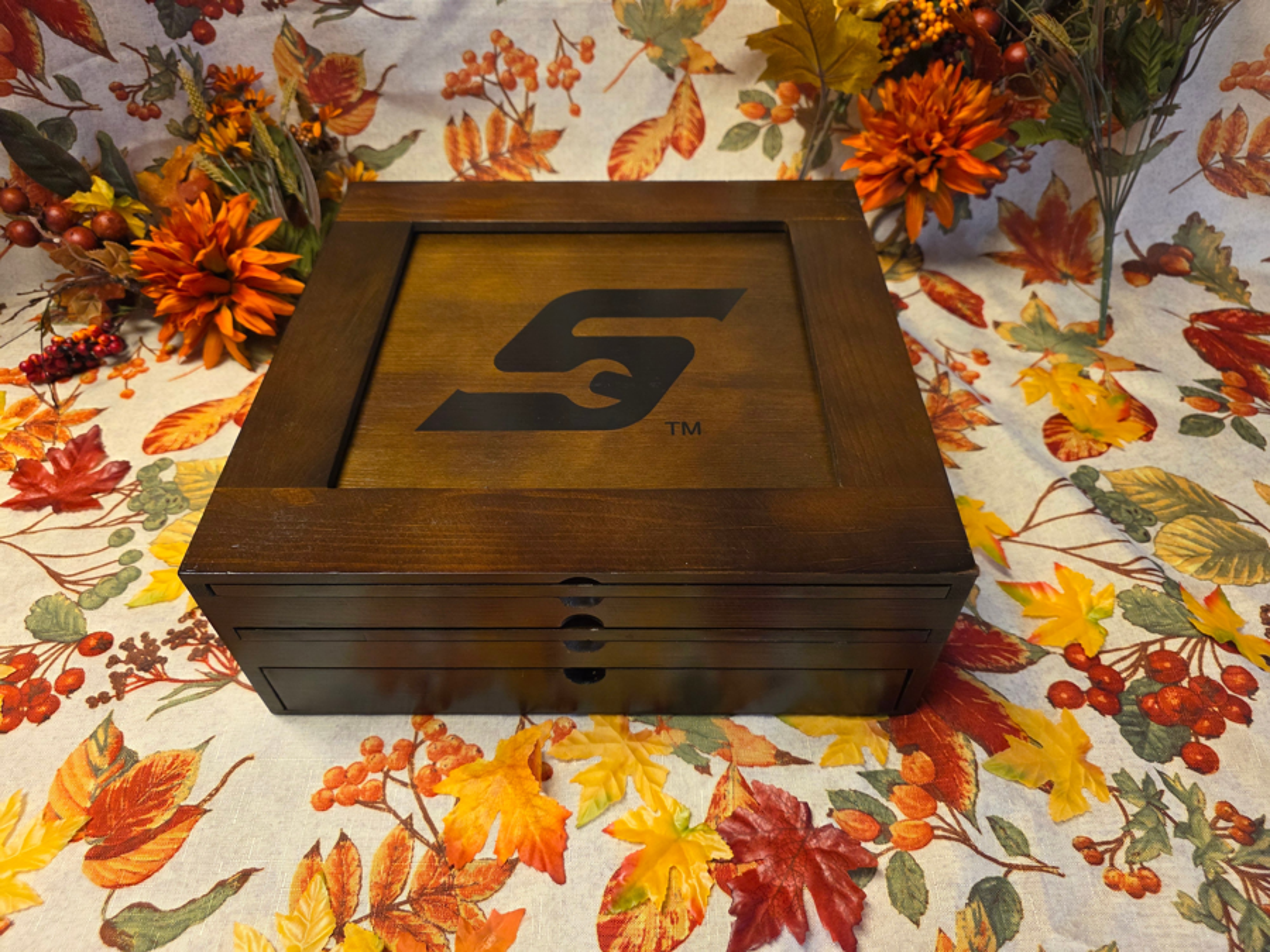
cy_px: 476
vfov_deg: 58.9
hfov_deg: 73.9
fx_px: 844
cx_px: 635
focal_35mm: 23
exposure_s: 1/120
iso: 320
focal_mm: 6.3
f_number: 1.7
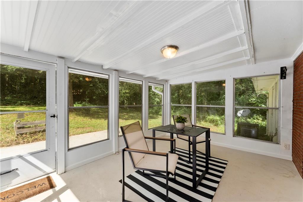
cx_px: 152
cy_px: 101
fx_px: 118
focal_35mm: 14
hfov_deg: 104.3
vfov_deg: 81.2
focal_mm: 14
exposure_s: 1/50
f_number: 8
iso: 400
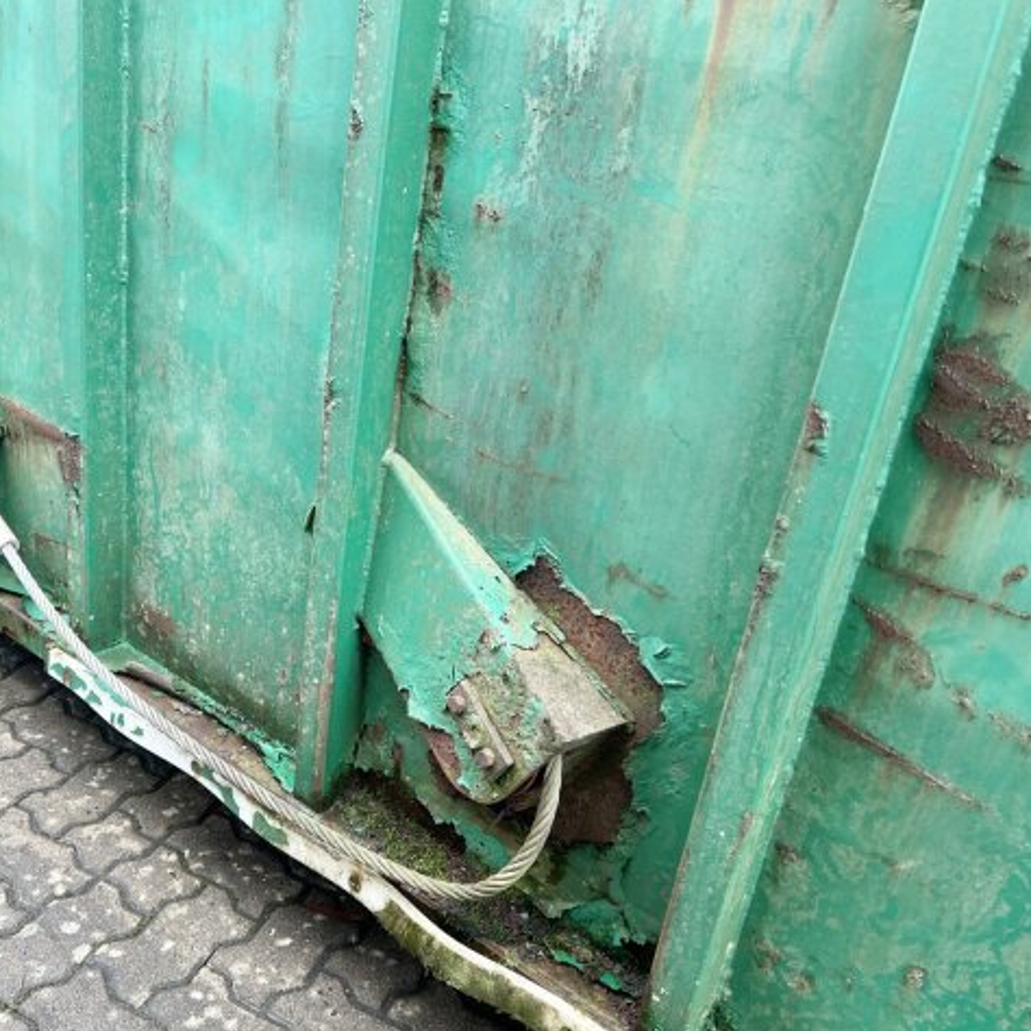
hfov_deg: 51.5
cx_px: 341
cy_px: 516
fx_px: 1045
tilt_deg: -19.4
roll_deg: -7.0
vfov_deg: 52.5
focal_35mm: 31
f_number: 1.5
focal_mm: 5.7
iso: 125
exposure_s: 1/121
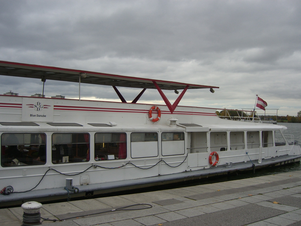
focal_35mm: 38
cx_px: 150
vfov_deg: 37.7
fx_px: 330
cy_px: 113
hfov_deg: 49.0
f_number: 2.8
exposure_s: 1/250
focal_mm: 7.9
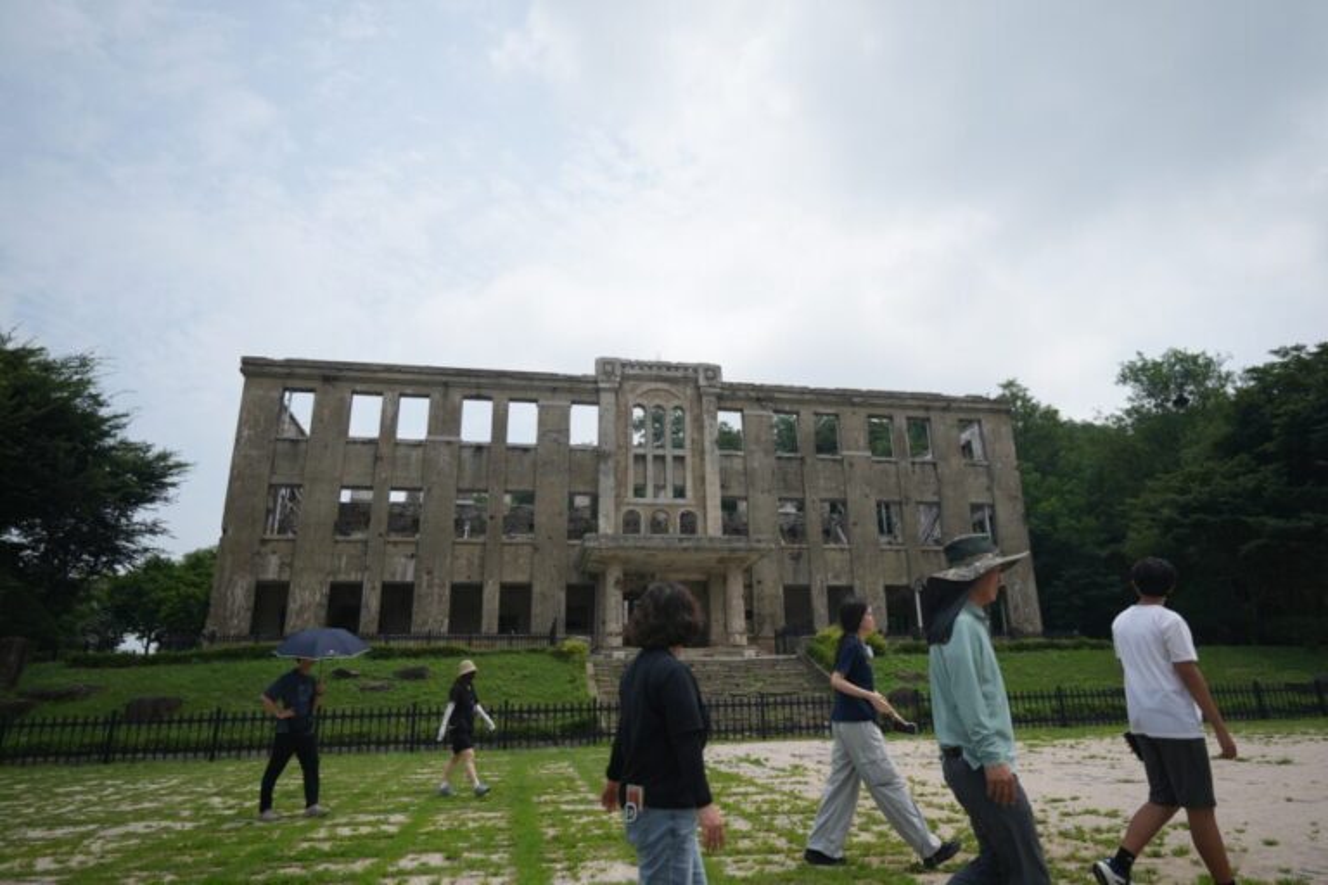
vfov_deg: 57.2
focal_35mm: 22
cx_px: 664
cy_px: 442
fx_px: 811
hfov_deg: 78.6
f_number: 2.8
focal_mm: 22
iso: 200
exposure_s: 1/5000
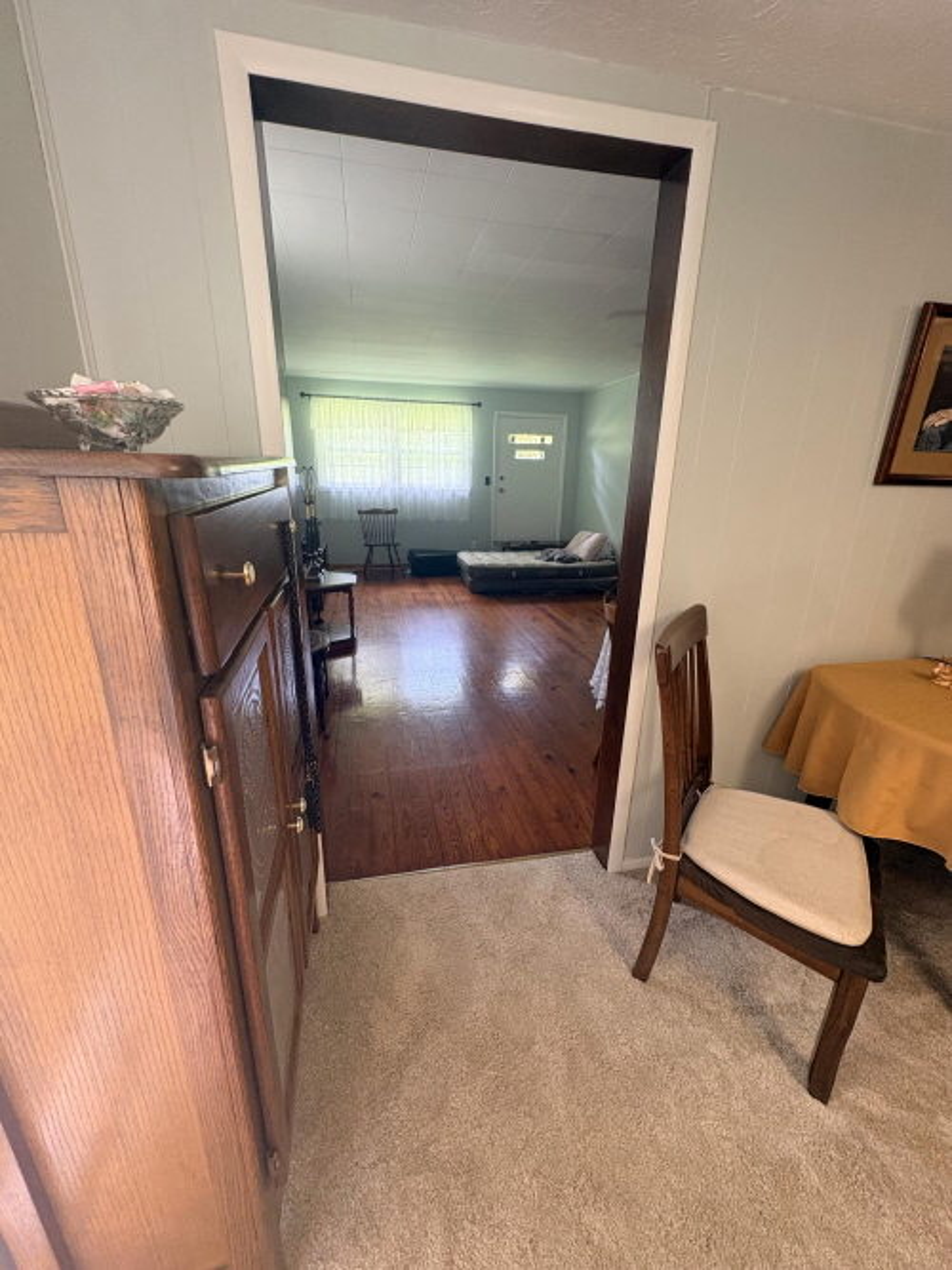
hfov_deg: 85.7
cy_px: 635
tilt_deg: -17.0
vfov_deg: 102.1
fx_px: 514
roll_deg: -1.0
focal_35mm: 14
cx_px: 476
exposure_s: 1/60
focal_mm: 2.22
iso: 250
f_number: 2.2
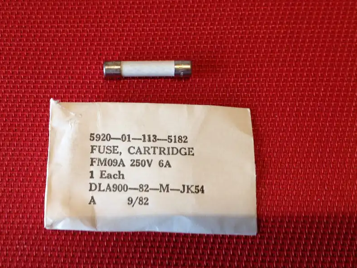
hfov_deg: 42.6
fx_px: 454
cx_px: 133
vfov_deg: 32.9
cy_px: 138
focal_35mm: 44
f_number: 2.4
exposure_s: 1/20
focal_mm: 4.28
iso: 64
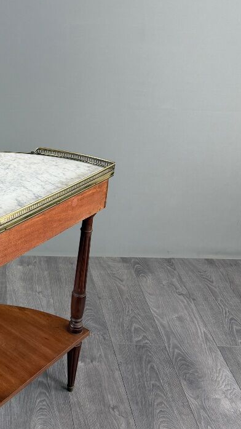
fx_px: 511
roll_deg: -0.5
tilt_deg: -29.0
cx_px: -28
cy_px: 226
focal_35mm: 45
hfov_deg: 24.6
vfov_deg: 45.5
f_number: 1.78
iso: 160
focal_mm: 6.76
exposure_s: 1/100
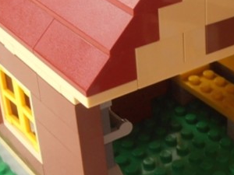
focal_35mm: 111
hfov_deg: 17.3
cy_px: 96
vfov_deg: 13.3
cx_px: 243
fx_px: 750
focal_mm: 6.61
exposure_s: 1/40
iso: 125
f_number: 3.9
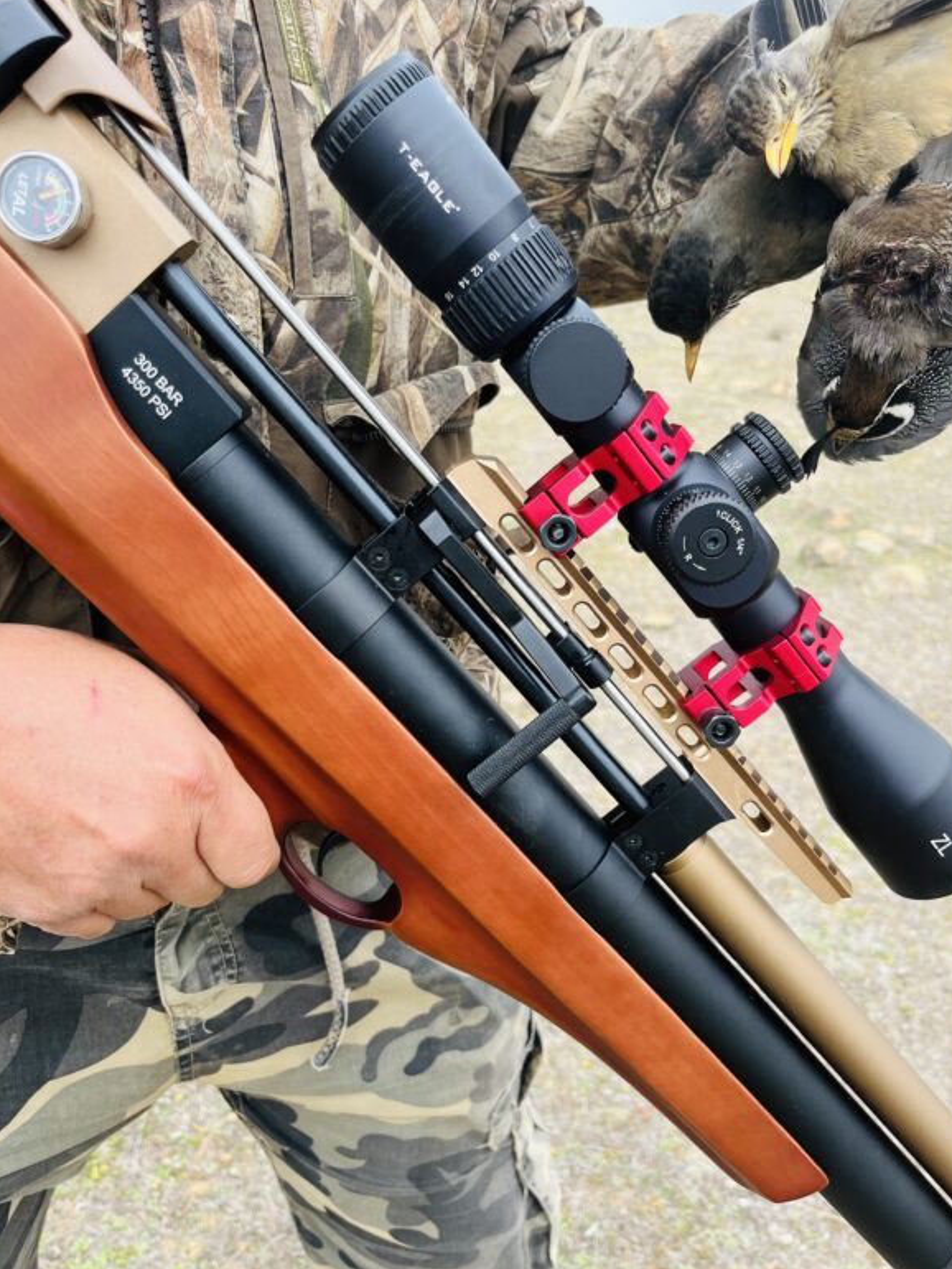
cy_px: 651
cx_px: 491
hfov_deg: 51.4
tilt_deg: -19.6
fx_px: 990
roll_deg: -4.6
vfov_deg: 65.3
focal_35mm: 27
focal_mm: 5.1
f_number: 1.6
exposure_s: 1/430
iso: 50
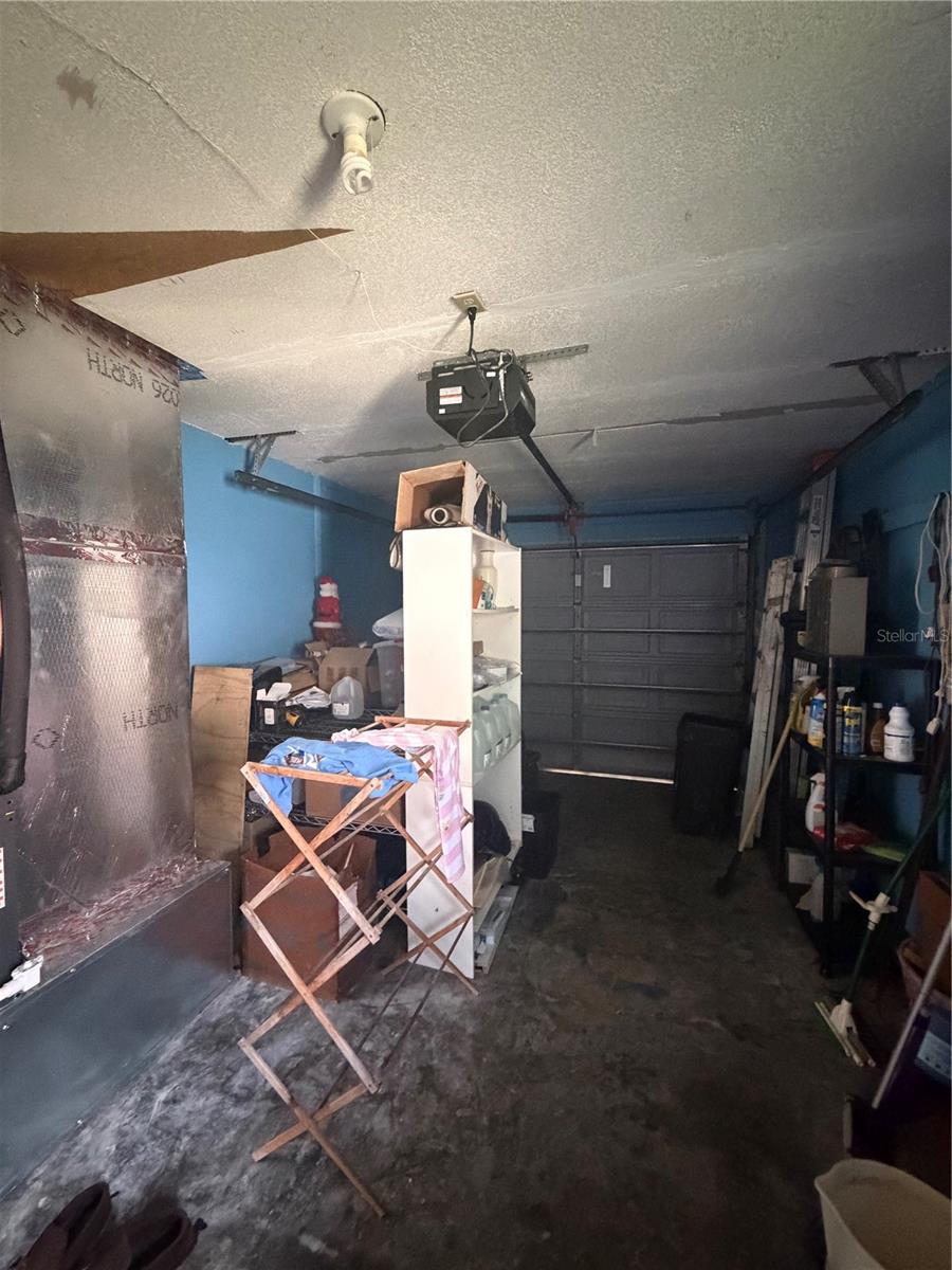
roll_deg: +0.2
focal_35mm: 14
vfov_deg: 102.1
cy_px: 635
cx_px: 476
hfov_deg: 85.7
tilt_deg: -2.3
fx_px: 513
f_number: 2.2
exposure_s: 1/40
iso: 1250
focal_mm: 2.22
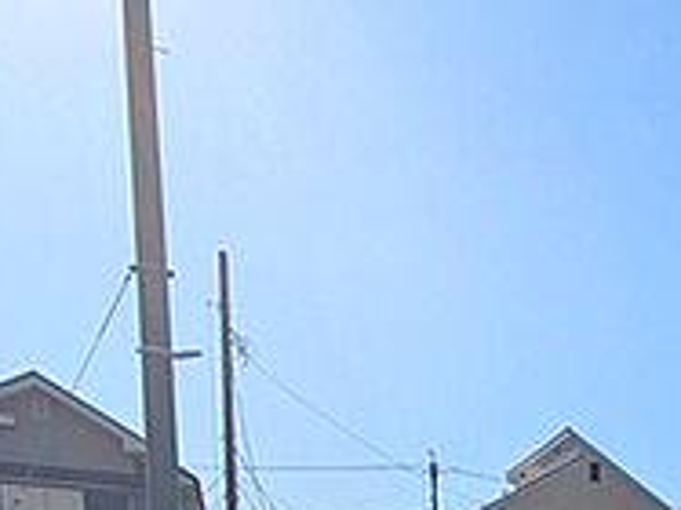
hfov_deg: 37.1
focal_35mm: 45
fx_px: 885
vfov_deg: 24.8
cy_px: 761
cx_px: 699
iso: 47
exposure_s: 1/3205
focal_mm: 1.83
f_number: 2.2
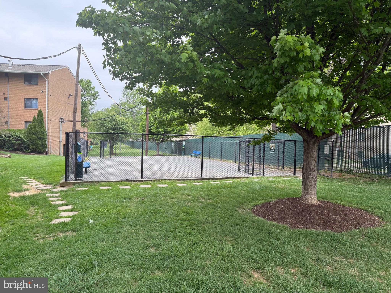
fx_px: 271
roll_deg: -1.1
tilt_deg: -2.0
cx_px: 196
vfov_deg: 56.8
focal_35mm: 24
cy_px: 146
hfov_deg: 71.6
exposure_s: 1/1192
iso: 100
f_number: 1.78
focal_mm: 6.76
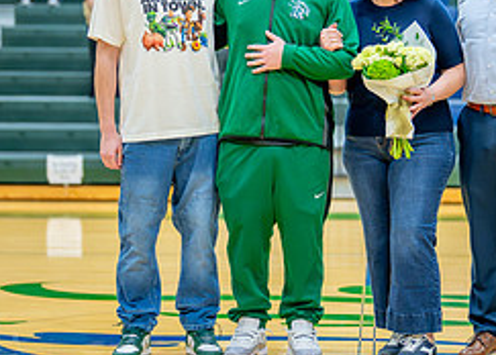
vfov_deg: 10.6
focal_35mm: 136
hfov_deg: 14.7
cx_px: 361
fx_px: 1917
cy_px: 83
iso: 1000
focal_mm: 50
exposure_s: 1/800
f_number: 1.2
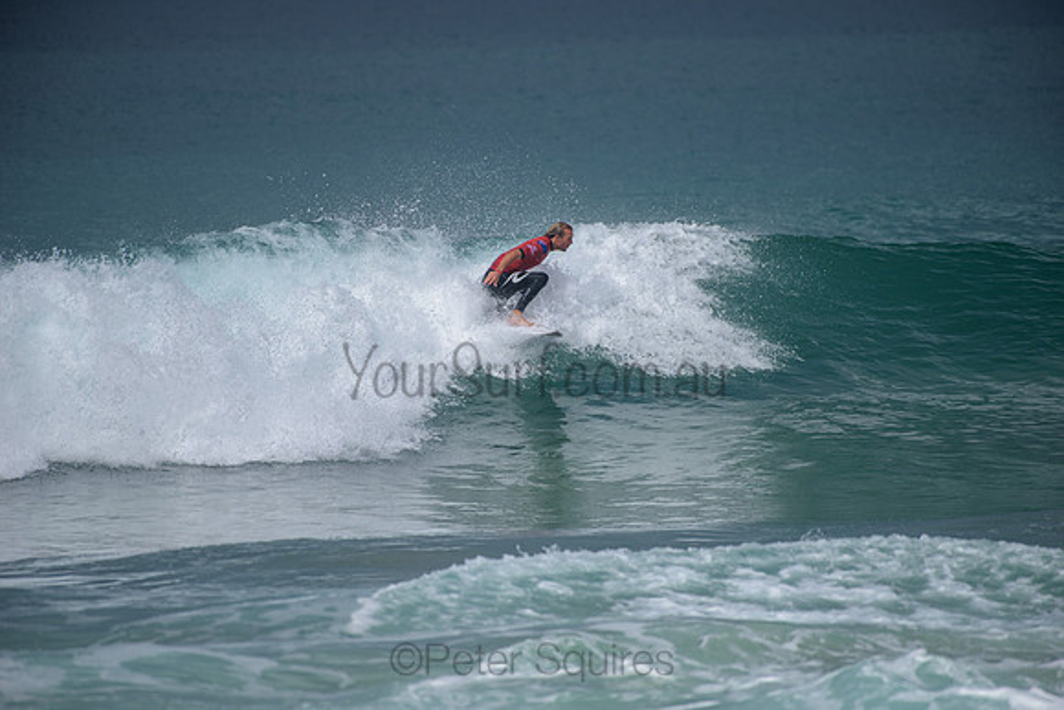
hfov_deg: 4.1
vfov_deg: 2.8
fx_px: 14781
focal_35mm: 500
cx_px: 532
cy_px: 355
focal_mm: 500
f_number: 5.6
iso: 160
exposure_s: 1/2000
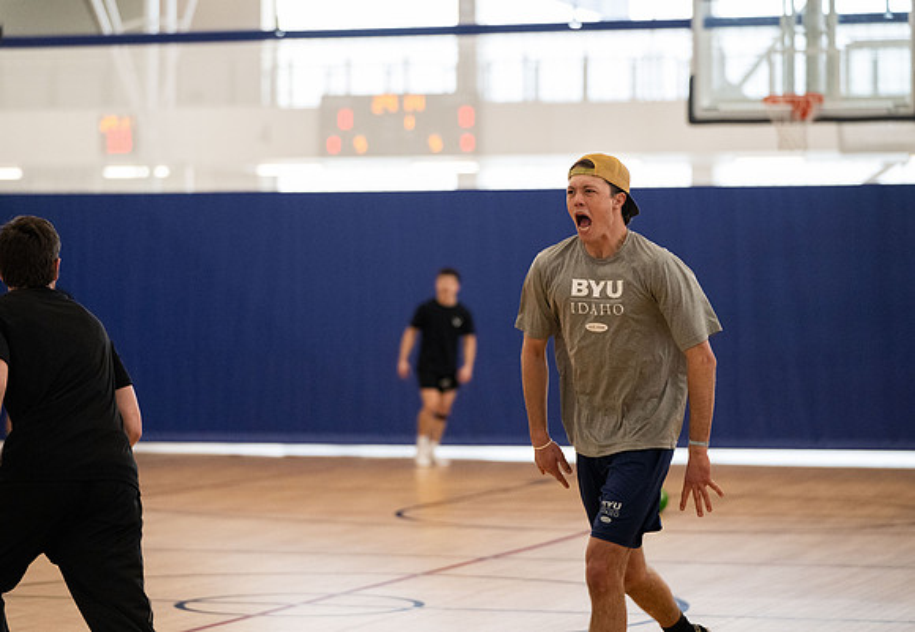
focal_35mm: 122
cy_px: 326
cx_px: 489
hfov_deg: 16.7
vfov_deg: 11.6
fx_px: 3125
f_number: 2.8
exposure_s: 1/1000
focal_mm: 115
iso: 4000
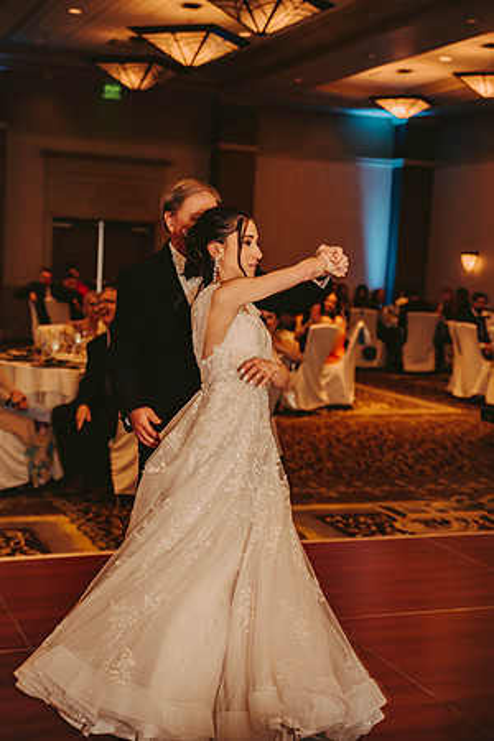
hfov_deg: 24.6
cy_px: 370
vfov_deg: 36.2
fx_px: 1132
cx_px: 247
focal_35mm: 55
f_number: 2.8
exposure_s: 1/60
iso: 500
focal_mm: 55
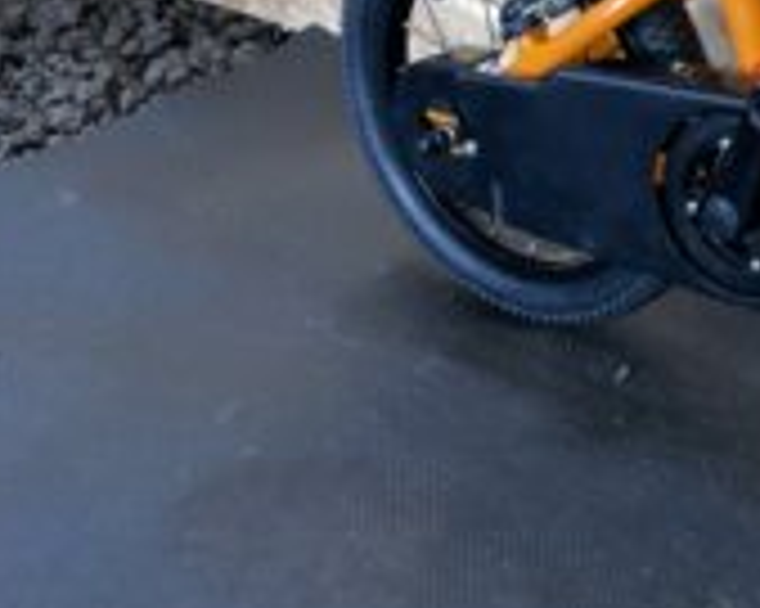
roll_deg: -2.2
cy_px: -27
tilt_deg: -21.2
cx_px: 953
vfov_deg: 20.4
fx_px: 1619
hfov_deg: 23.7
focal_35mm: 72
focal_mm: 4.2
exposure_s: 1/17
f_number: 1.6
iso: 64
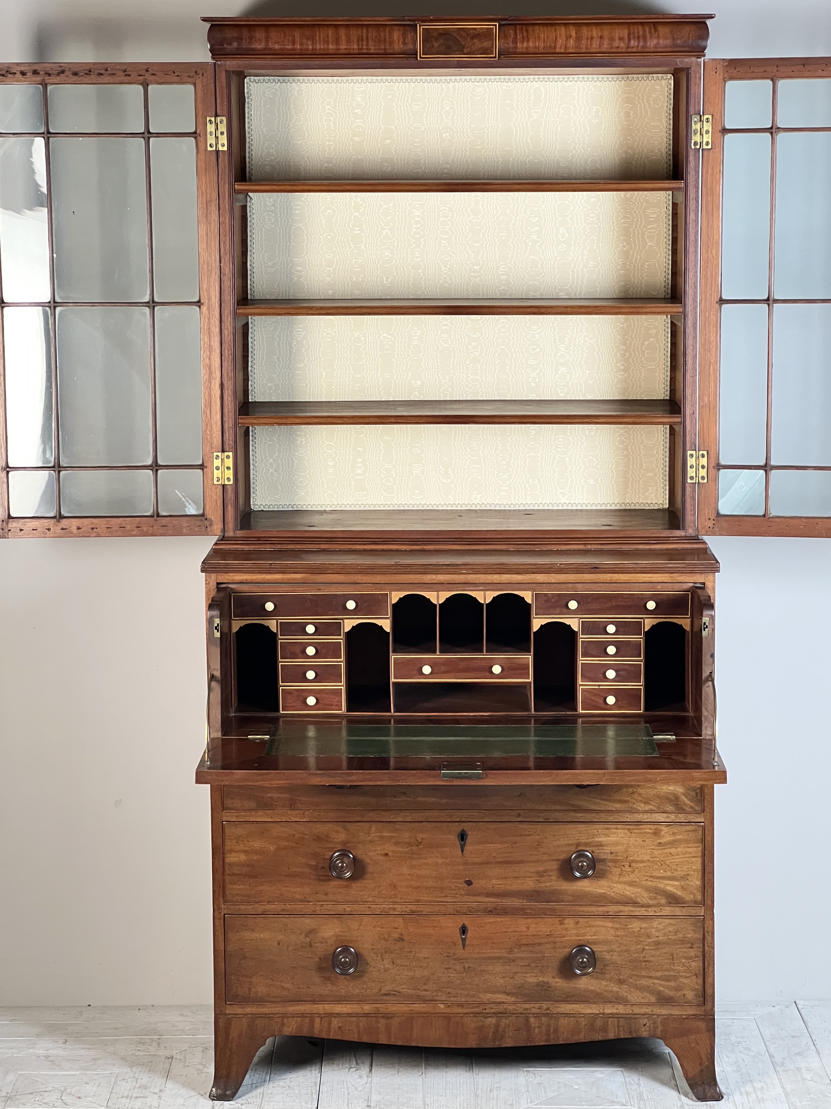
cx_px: 416
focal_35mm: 77
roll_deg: -0.2
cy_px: 554
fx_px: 2465
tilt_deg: -8.7
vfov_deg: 25.3
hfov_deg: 19.1
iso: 400
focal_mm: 9
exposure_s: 1/50
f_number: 2.8
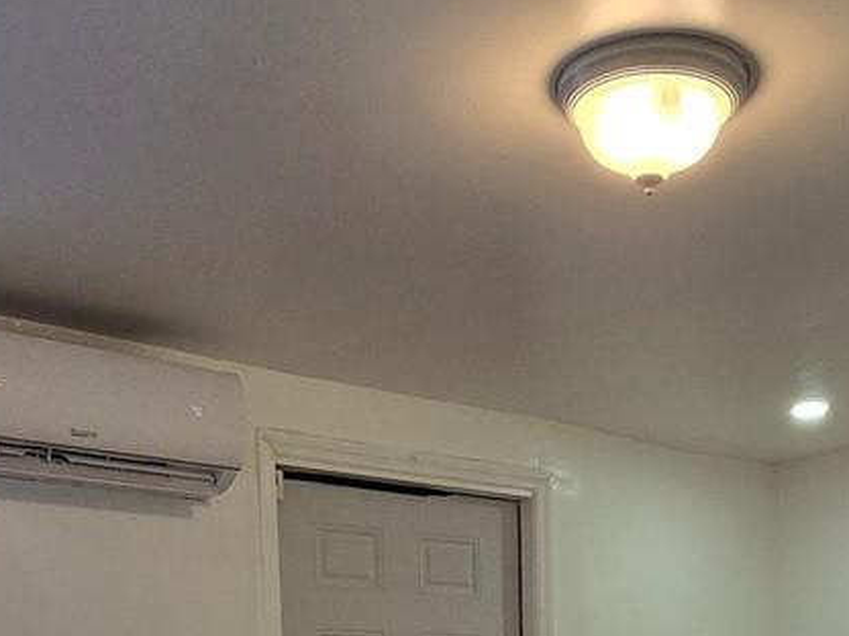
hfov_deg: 38.0
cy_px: 881
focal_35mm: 50
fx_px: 1226
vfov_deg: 24.4
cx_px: 529
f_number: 2.2
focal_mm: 2.2
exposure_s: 1/120
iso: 100
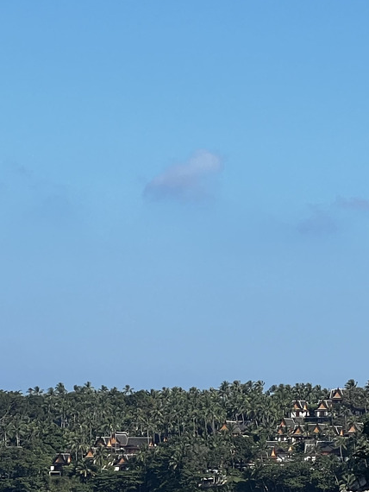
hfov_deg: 6.8
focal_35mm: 216
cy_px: 460
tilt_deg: +1.5
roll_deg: -0.6
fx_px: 3068
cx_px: 613
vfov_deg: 9.1
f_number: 2.8
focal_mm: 9
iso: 32
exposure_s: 1/847
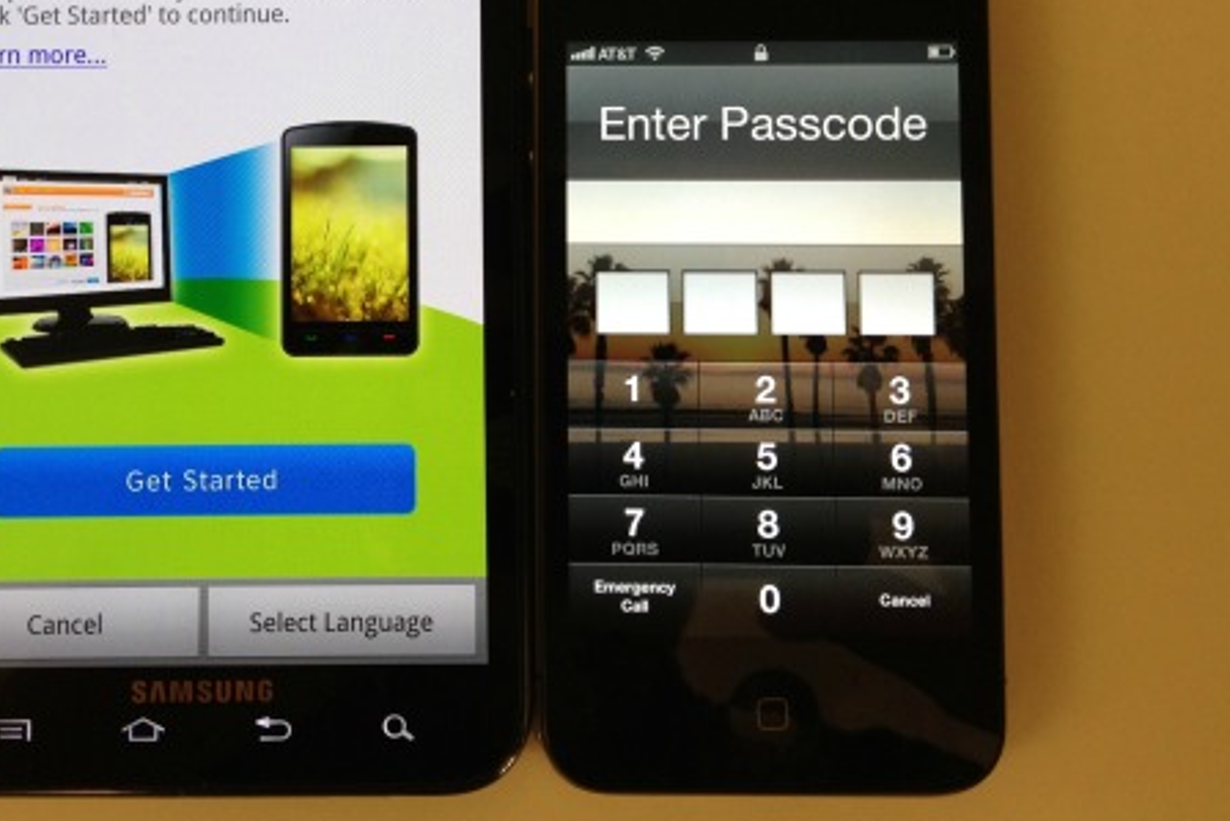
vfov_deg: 26.7
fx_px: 1709
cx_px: 412
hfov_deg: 39.1
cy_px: 222
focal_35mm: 50
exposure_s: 1/30
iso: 64
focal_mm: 4.28
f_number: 2.4
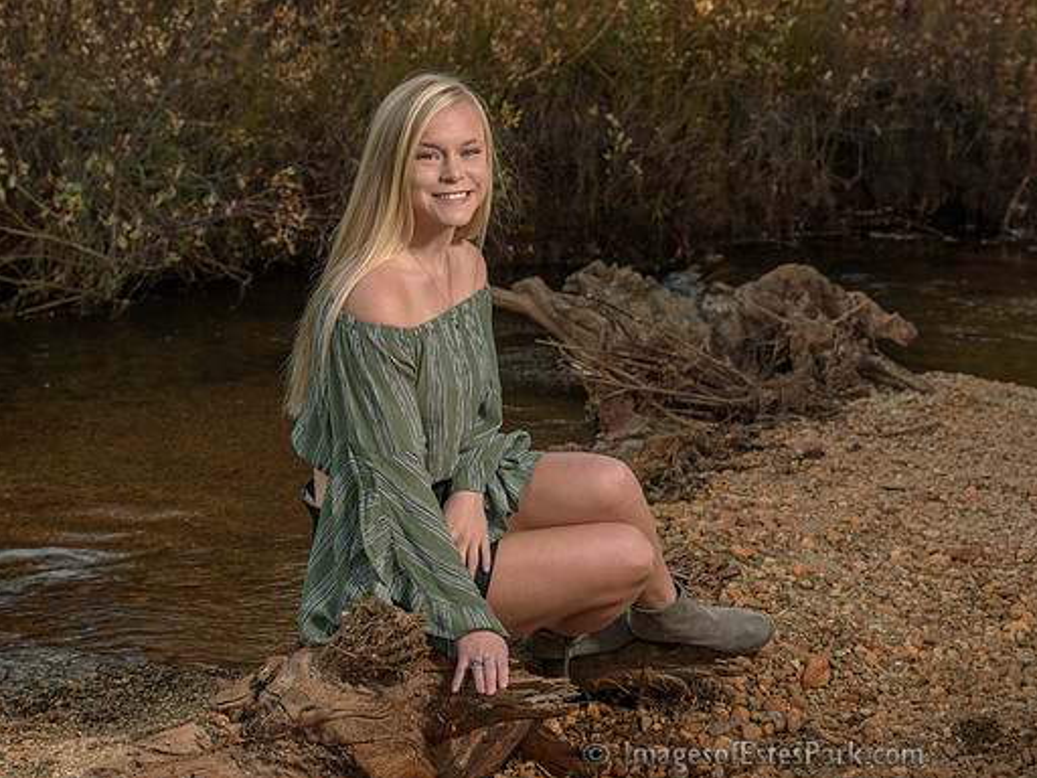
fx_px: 1468
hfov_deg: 38.9
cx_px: 474
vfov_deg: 29.7
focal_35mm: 49
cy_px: 390
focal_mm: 45
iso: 100
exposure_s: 1/640
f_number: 4.5
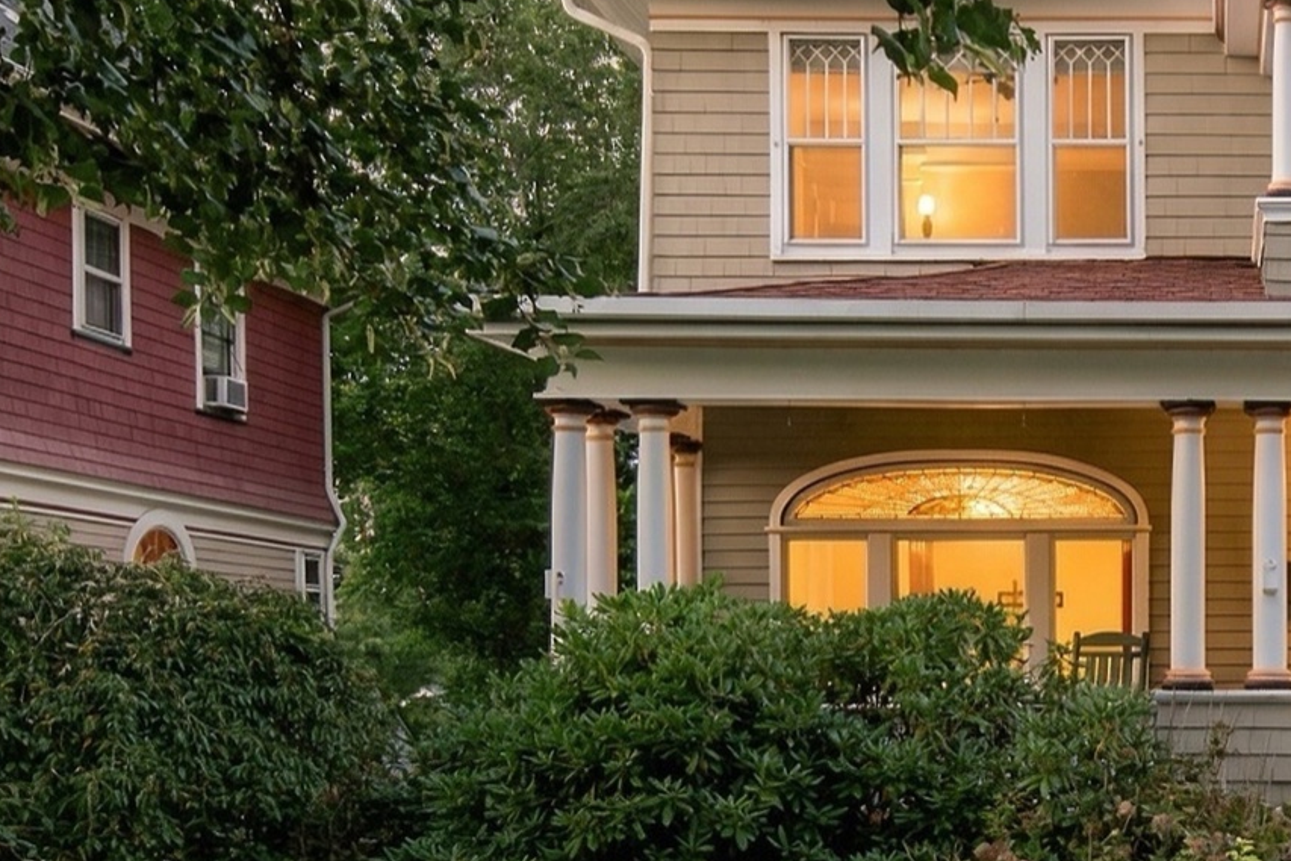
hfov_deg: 35.9
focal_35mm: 51
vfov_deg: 26.3
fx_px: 1829
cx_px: 1221
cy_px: 275
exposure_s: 1/1.67
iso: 320
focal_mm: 17
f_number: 9
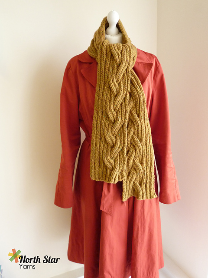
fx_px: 256
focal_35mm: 32
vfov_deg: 56.8
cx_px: 104
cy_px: 139
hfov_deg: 44.2
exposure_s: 1/40
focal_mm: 5.7
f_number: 3.3
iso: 400
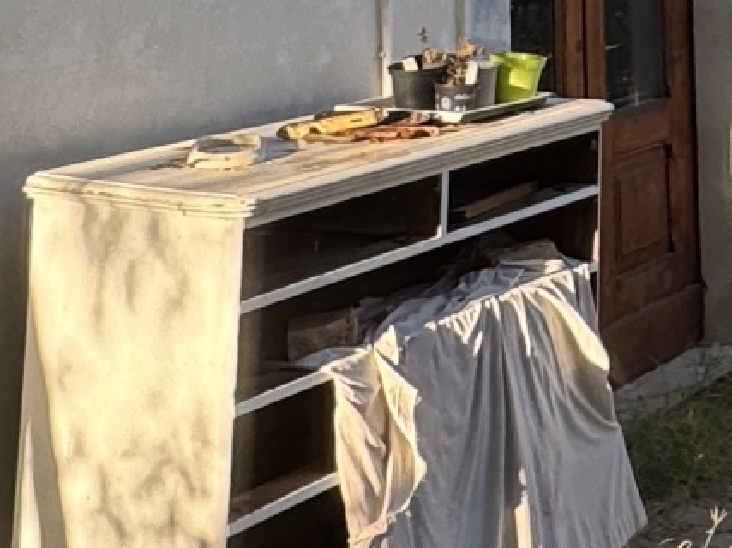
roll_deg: +3.4
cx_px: 958
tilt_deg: +6.1
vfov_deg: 15.5
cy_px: -384
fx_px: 1776
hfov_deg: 21.1
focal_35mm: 84
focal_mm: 2.22
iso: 40
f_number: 2.2
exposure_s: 1/263
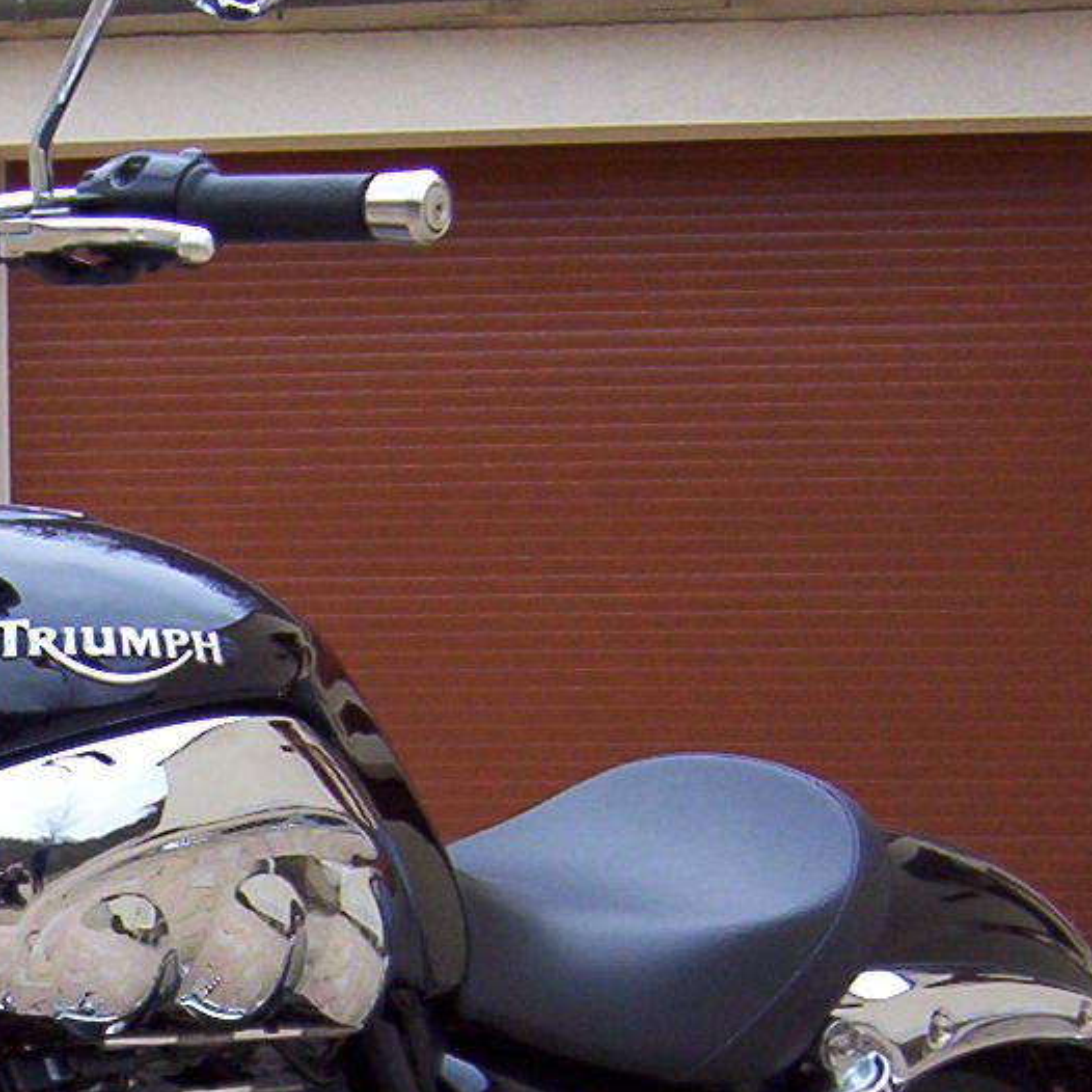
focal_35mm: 99
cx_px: -156
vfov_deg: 17.1
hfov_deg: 16.9
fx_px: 3533
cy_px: 1129
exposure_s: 1/135
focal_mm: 5.54
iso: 100
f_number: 2.76
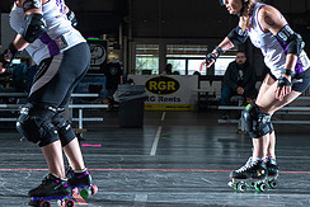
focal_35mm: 119
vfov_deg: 11.5
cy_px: 125
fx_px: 1025
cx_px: 188
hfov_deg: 17.2
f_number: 7.1
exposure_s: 1/160
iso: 800
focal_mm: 50
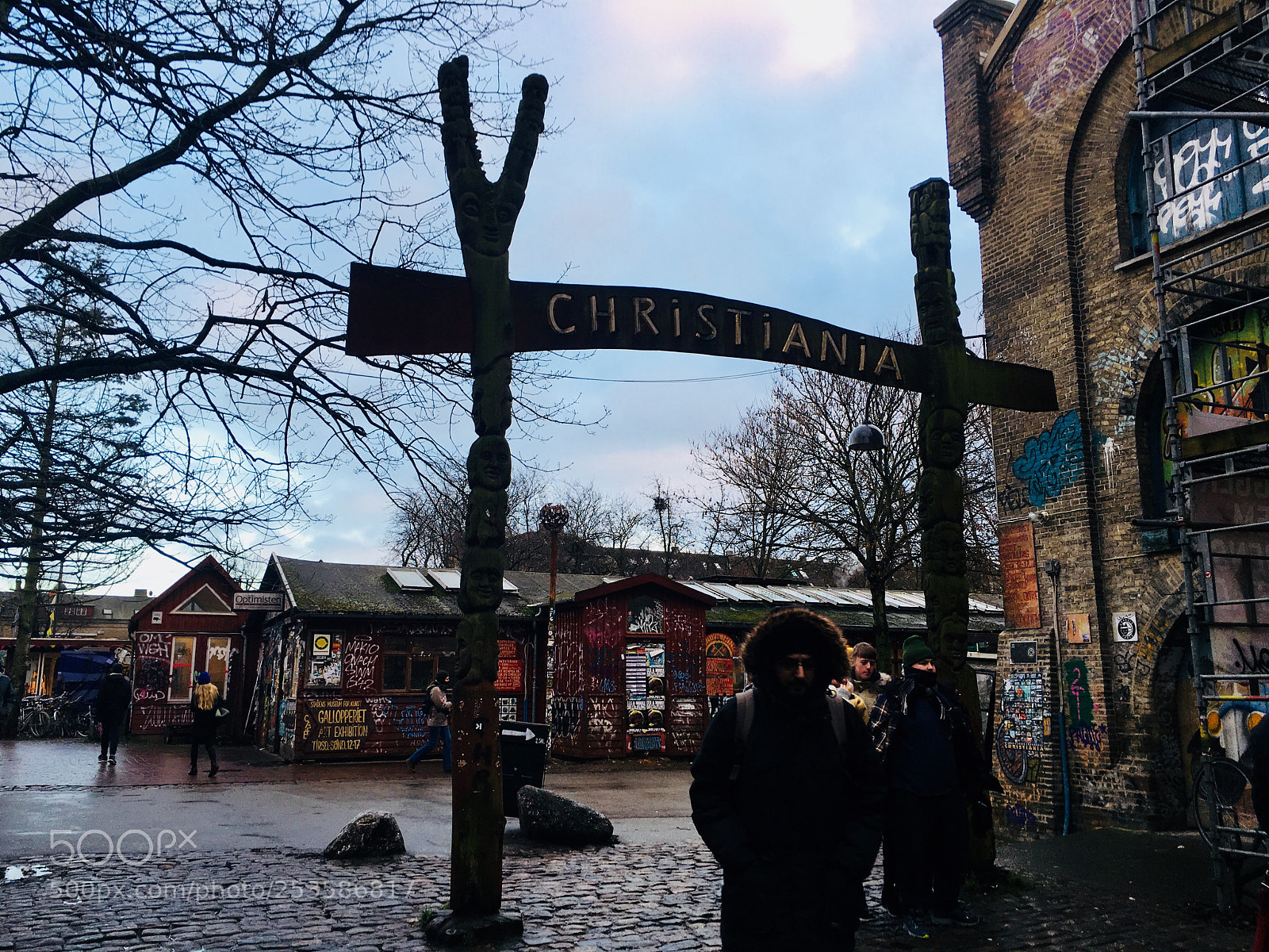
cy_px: 476
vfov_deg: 48.2
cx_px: 634
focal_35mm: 29
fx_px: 1063
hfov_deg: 61.7
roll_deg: -0.3
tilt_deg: +11.5
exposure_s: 1/100
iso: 25
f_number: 2.2
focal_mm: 4.15
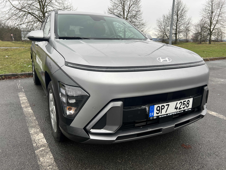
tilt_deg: -14.2
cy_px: 83
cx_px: 113
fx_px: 176
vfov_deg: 51.3
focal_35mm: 27
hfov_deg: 65.3
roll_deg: +0.1
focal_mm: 5.7
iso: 40
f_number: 1.5
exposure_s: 1/263
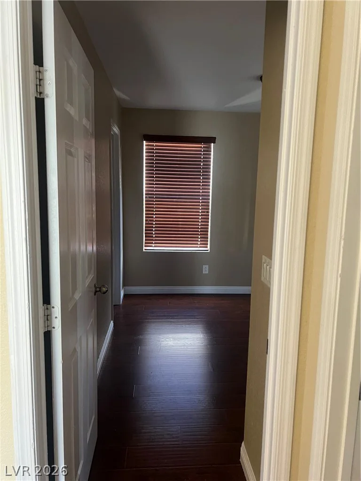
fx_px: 362
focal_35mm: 26
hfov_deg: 53.1
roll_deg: -0.7
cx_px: 180
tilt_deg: -6.9
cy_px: 240
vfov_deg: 67.3
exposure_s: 1/60
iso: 400
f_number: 1.5
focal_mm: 5.7
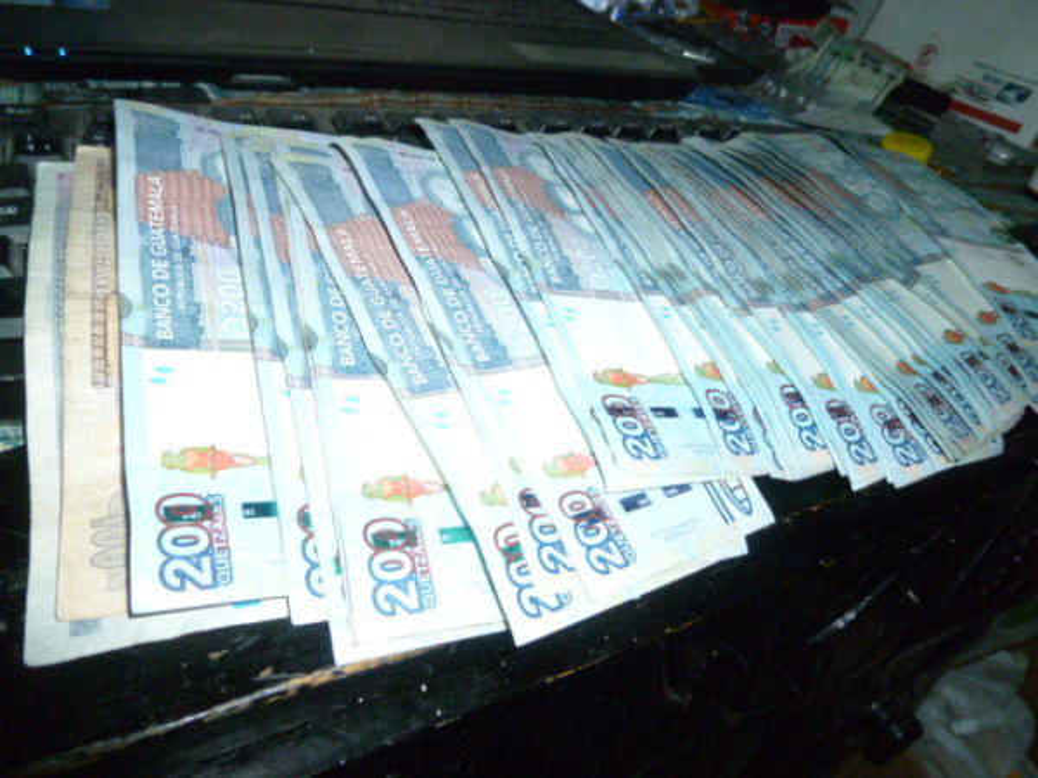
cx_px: 519
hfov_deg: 69.4
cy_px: 389
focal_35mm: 25
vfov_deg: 54.9
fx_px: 750
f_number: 3.3
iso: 400
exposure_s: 1/30
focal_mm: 4.5
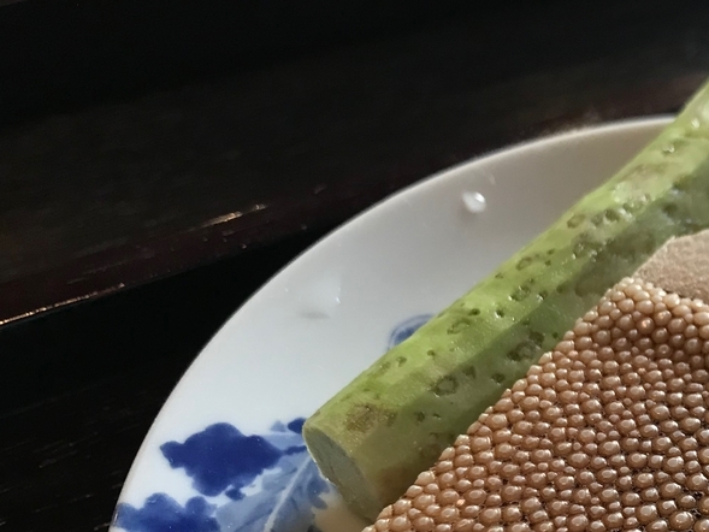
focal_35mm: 57
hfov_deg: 31.3
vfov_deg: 25.2
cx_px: 708
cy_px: 431
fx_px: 1168
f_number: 1.8
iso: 40
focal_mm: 3.99
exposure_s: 1/15
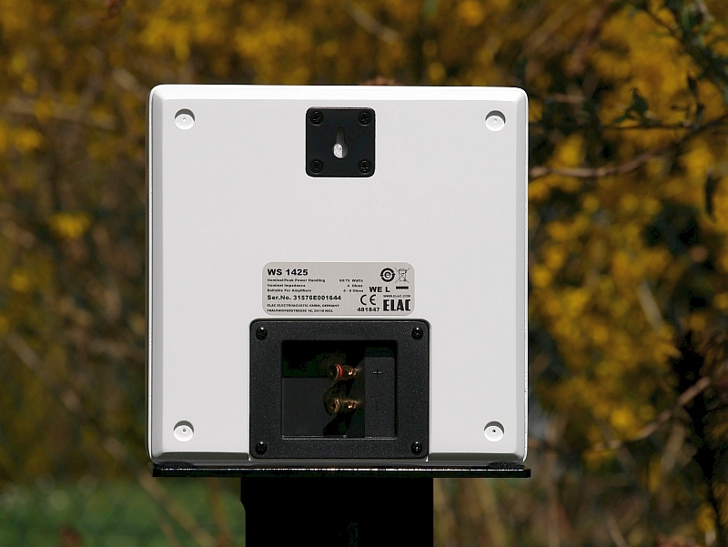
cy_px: 274
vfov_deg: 5.3
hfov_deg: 7.1
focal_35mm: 280
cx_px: 364
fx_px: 5892
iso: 200
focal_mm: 140
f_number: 9
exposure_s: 1/1300
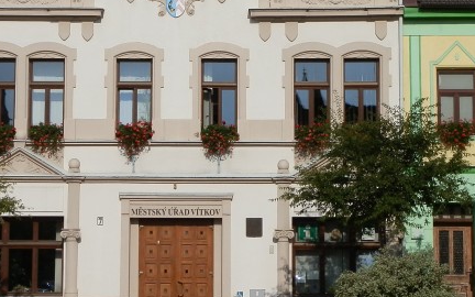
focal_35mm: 104
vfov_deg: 12.5
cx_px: 206
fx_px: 1346
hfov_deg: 20.0
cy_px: 68
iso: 64
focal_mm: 9.58
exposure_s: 1/250
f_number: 10.9
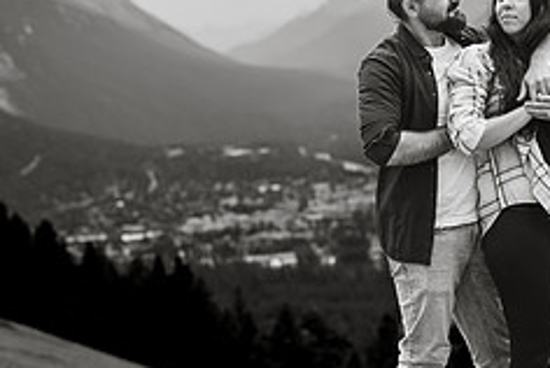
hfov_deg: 23.6
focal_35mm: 86
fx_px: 1316
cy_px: 139
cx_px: 303
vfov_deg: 15.9
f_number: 2
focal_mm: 35
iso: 200
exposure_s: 1/5000
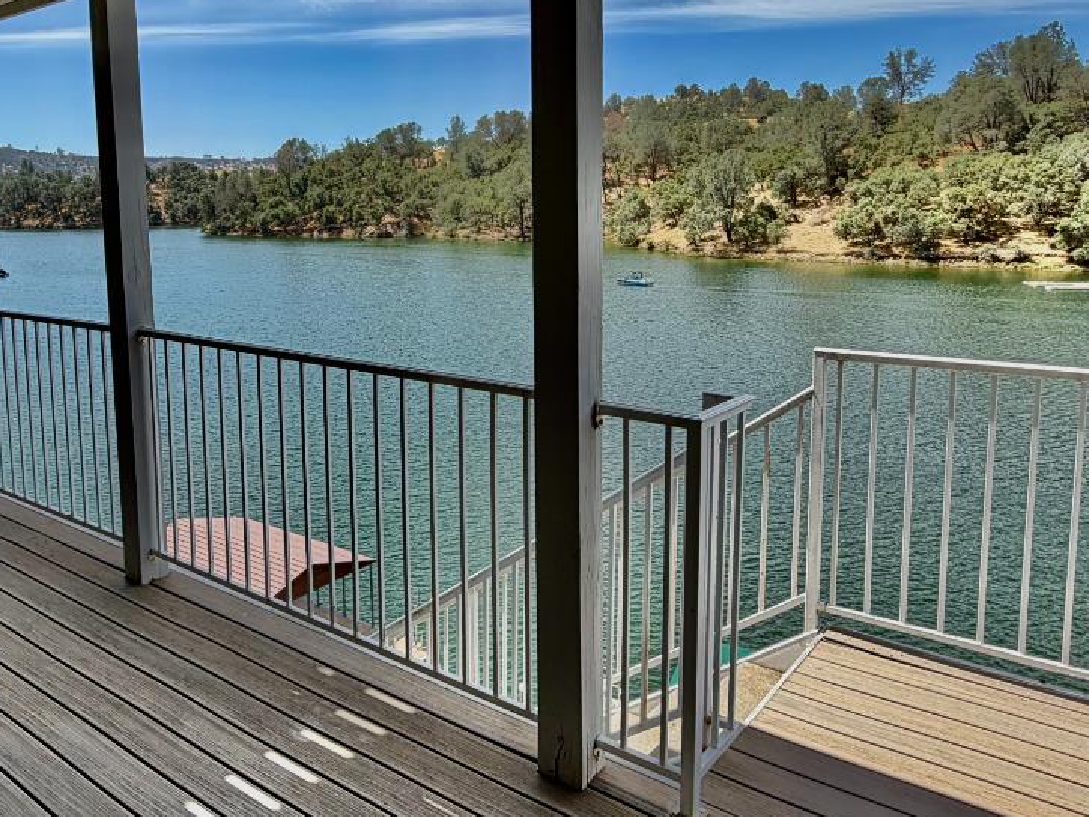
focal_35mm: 29
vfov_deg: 47.7
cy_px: 299
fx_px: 912
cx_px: 393
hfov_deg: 60.6
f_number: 2.2
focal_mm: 2.22
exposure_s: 1/770
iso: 20
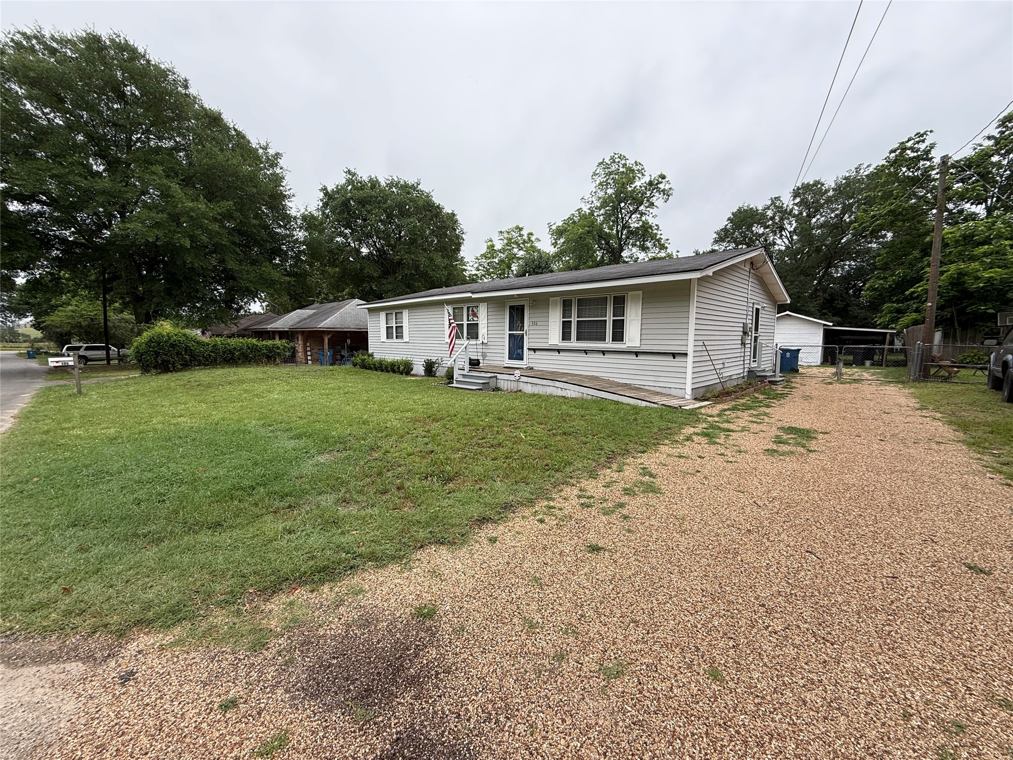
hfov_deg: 102.1
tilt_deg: -6.2
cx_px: 506
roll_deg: -0.6
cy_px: 380
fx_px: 410
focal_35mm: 14
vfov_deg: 85.7
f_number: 2.2
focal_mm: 2.22
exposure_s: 1/259
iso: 50
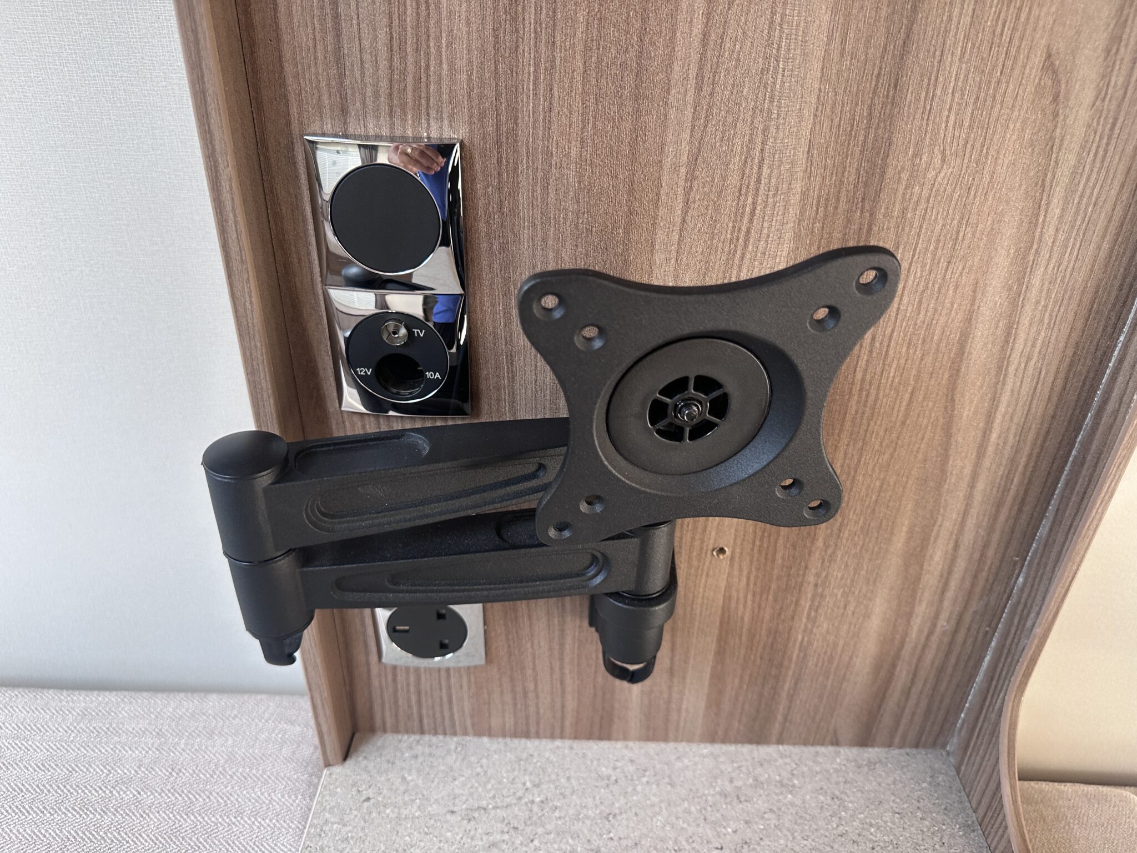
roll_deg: -4.3
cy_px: 426
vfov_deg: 56.8
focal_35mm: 24
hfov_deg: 71.6
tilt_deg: -32.5
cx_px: 568
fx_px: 788
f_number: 1.78
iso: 160
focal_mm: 6.86
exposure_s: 1/121
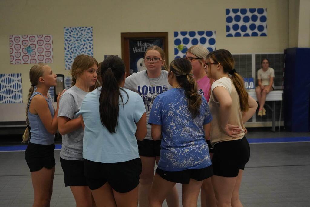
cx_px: 155
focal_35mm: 70
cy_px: 104
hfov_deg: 28.8
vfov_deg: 19.5
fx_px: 603
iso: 12800
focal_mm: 70
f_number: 5.6
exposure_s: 1/400
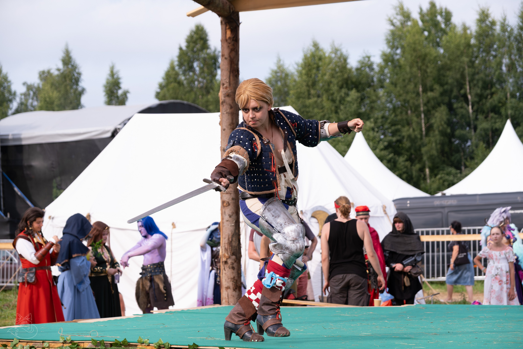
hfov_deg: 24.5
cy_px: 174
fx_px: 1206
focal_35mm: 83
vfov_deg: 16.5
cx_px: 262
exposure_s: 1/1250
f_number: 3.6
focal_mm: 55
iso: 200
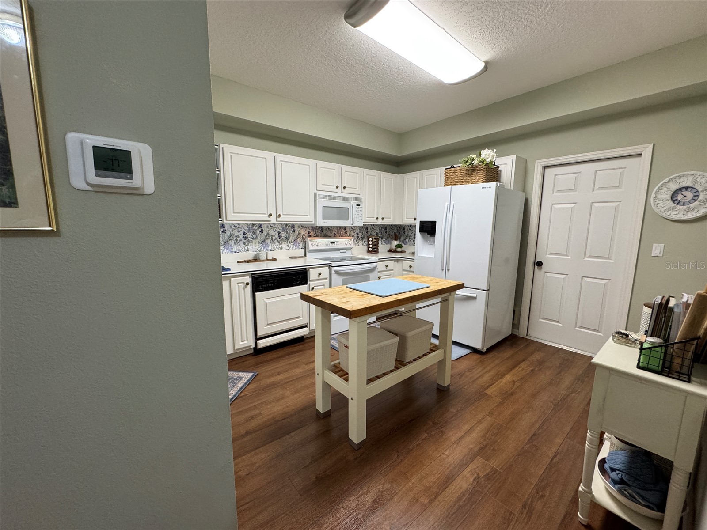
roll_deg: -1.1
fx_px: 286
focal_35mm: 14
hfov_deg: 102.1
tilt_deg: -9.3
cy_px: 265
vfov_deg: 85.7
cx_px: 354
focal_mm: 2.22
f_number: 2.2
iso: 200
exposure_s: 1/120
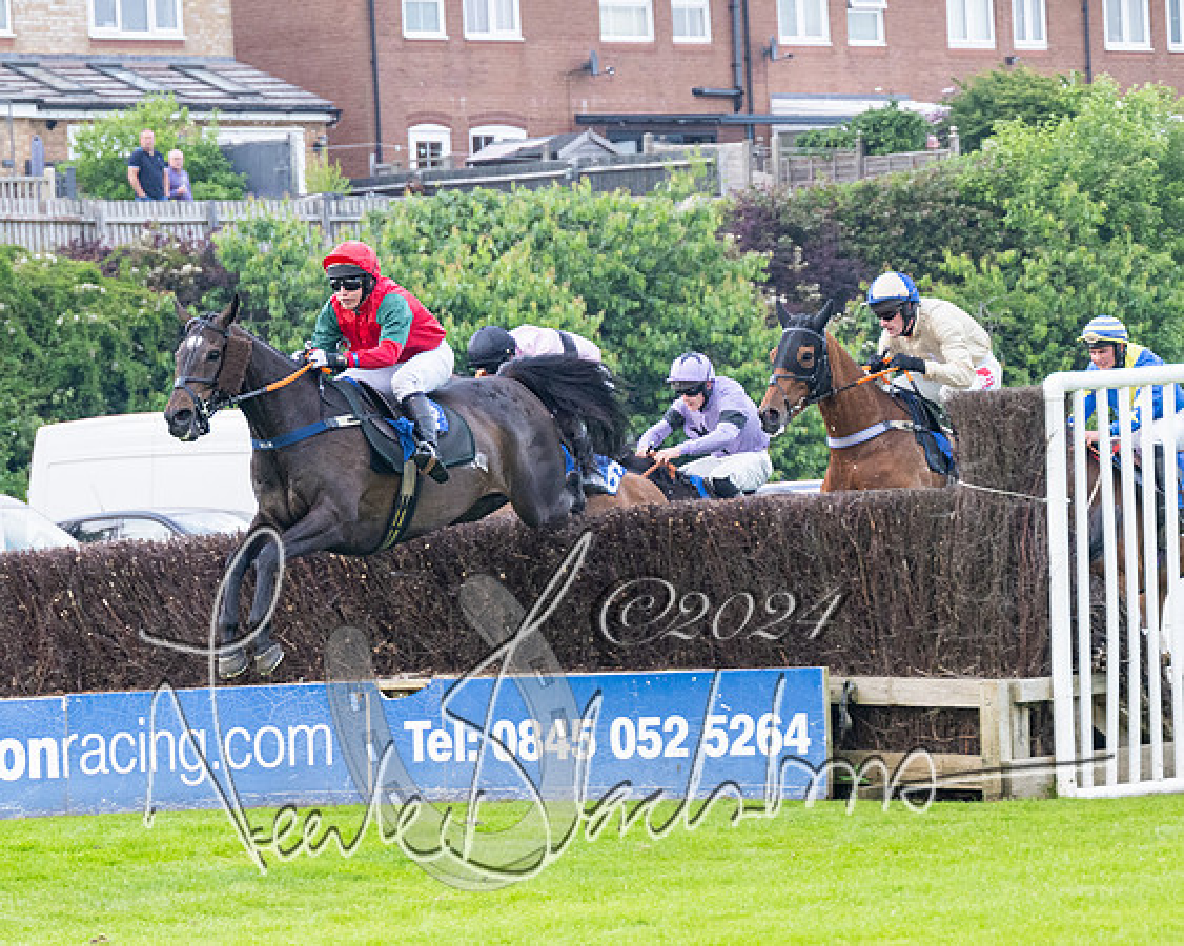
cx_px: 433
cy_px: 434
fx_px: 7390
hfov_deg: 9.2
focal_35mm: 211
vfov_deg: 7.3
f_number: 4
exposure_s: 1/800
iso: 800
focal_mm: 98
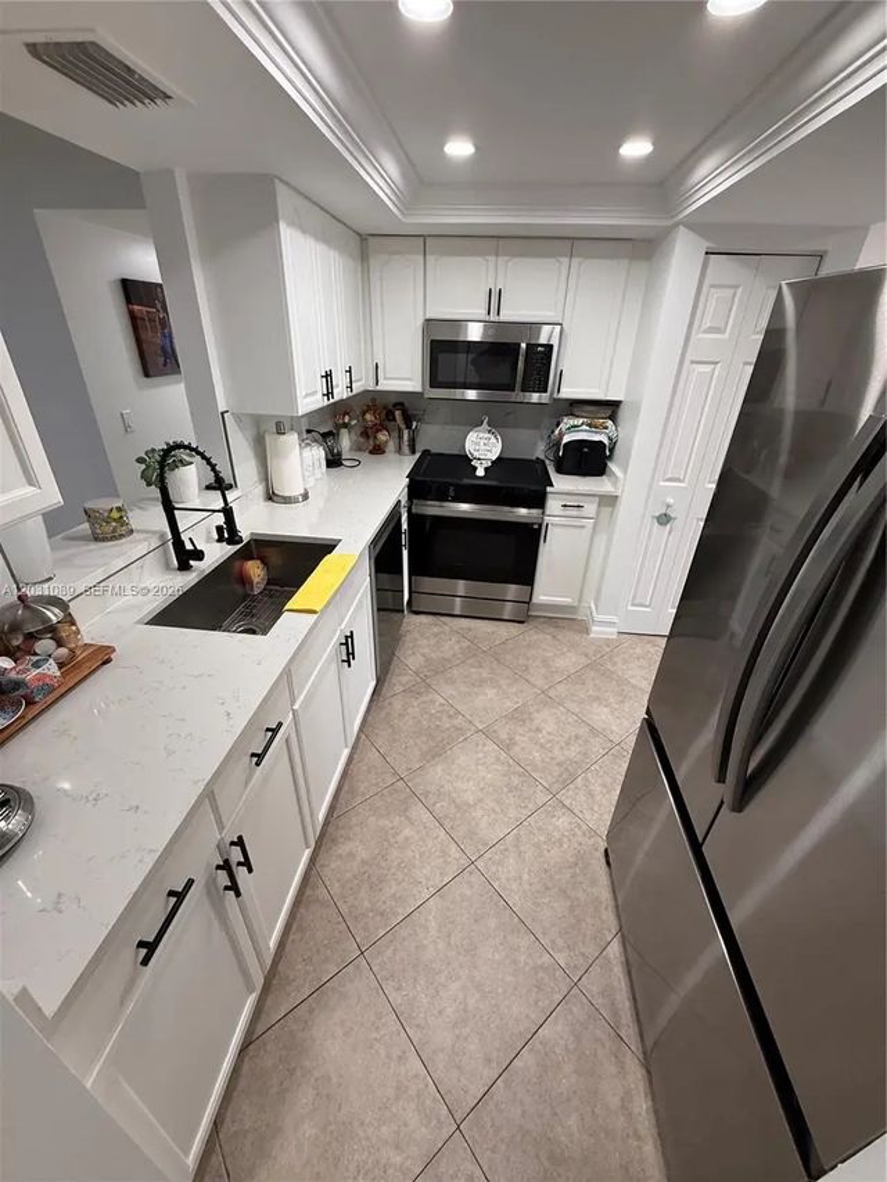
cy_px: 591
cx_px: 444
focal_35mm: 14
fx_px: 478
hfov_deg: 85.7
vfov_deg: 102.1
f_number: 2.2
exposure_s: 1/120
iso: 250
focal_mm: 2.22
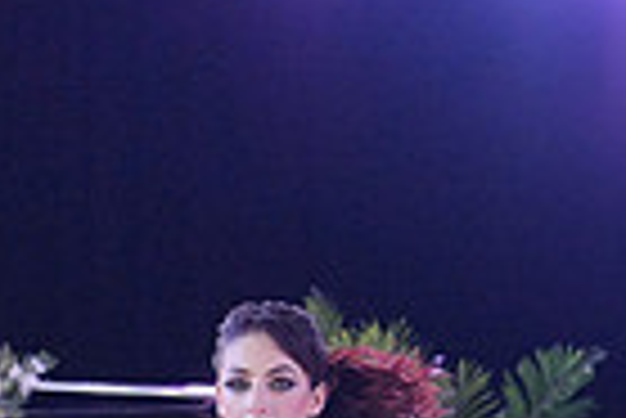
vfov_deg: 3.7
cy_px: 663
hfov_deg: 5.6
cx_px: 459
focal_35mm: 368
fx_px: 6406
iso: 2500
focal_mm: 88
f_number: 4
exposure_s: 1/500
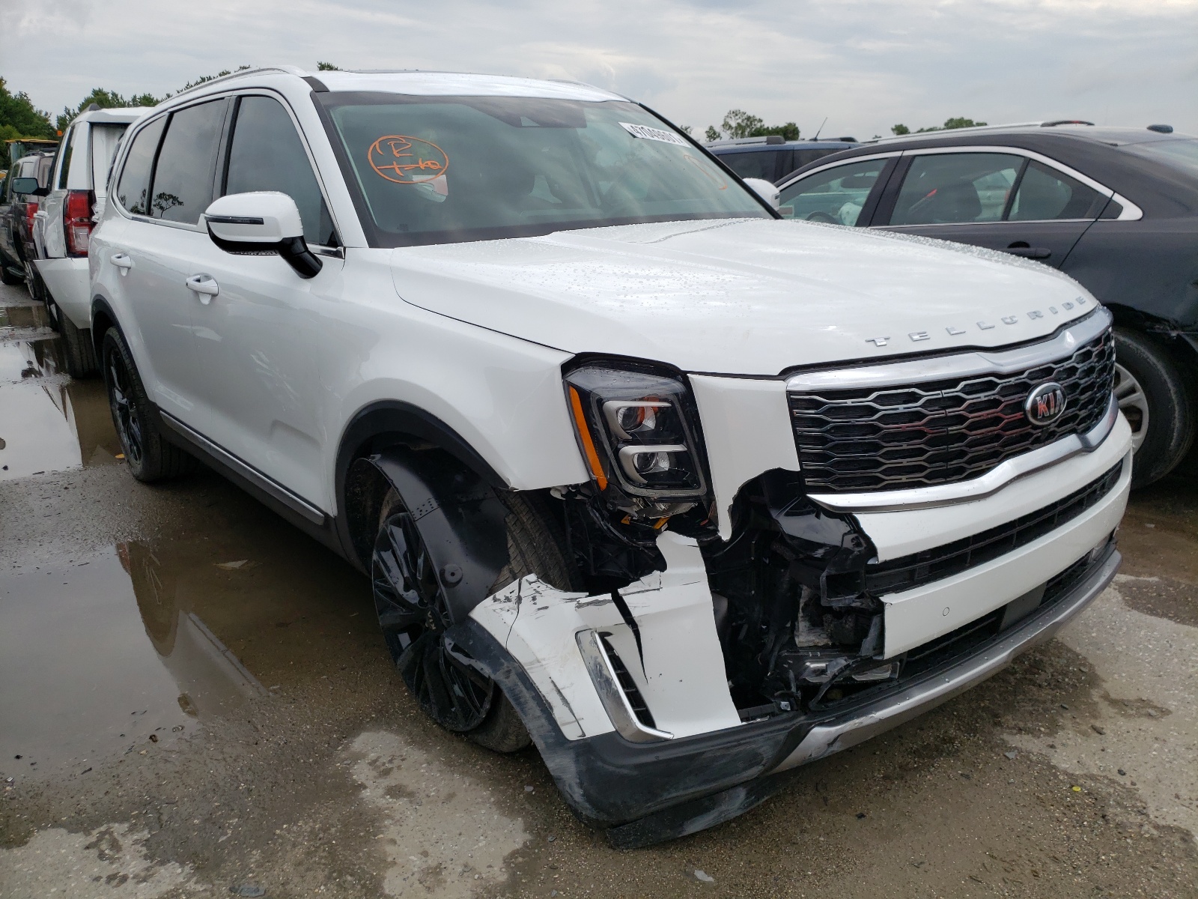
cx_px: 599
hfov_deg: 67.3
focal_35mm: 26
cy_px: 450
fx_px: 900
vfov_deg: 53.1
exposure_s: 1/5000
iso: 50
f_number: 1.5
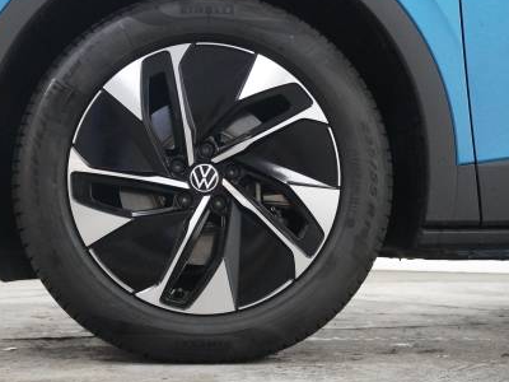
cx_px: 193
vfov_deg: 24.4
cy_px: 192
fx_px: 882
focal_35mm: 60
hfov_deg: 32.0
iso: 6400
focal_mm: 26
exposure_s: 1/200
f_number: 4.5
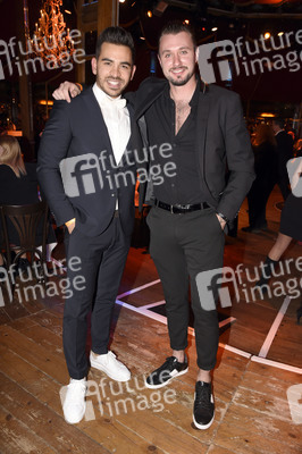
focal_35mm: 30
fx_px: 378
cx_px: 151
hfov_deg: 43.5
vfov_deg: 62.0
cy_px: 227
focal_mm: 30
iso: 1250
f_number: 6.3
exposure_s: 1/60
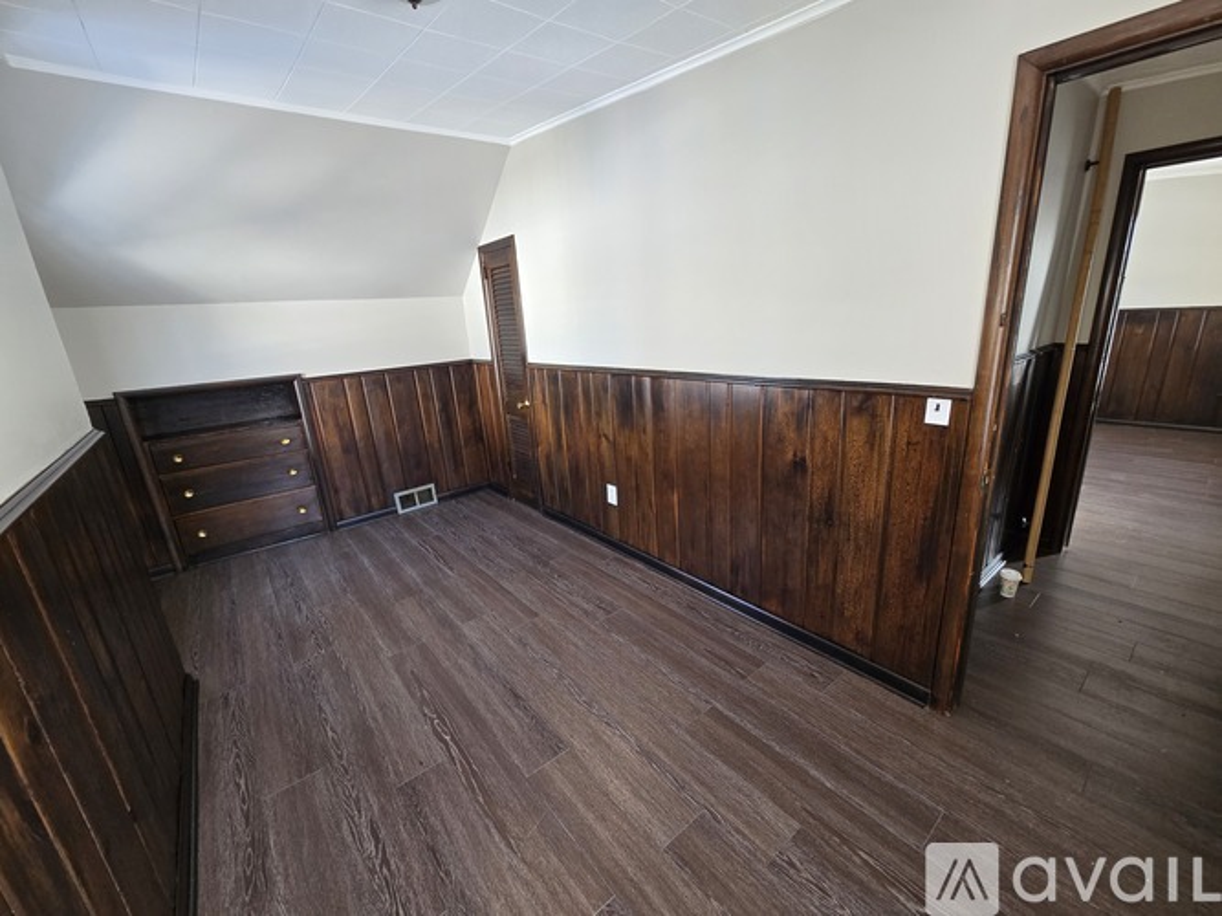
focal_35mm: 13
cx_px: 611
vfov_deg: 89.9
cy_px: 458
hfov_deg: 106.2
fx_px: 459
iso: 125
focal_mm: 2.2
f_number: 2.2
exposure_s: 1/60
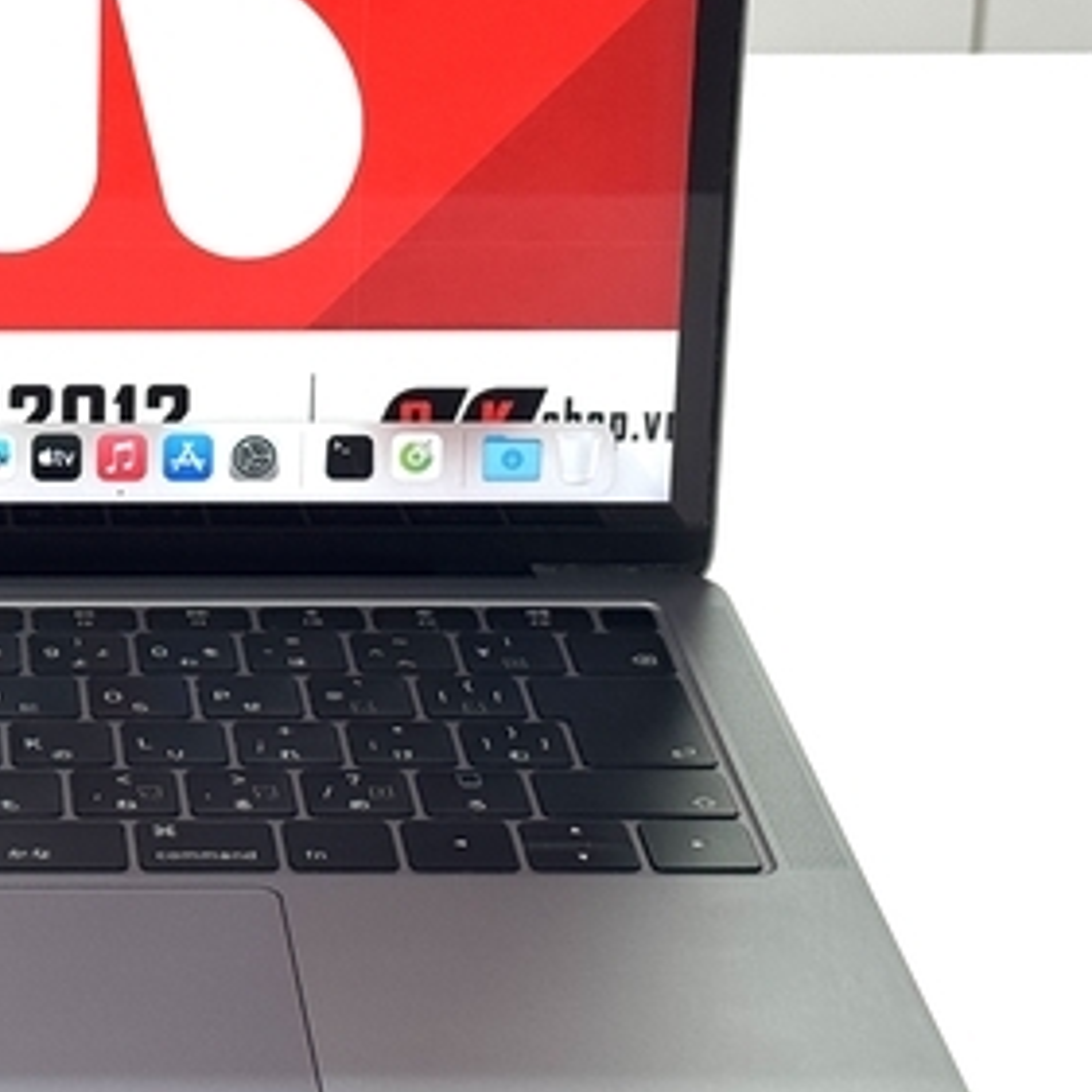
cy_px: 342
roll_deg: +0.7
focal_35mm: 121
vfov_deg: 14.4
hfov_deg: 14.1
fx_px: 4319
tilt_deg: -18.9
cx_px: -136
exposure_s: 1/128
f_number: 1.78
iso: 50
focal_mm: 6.76
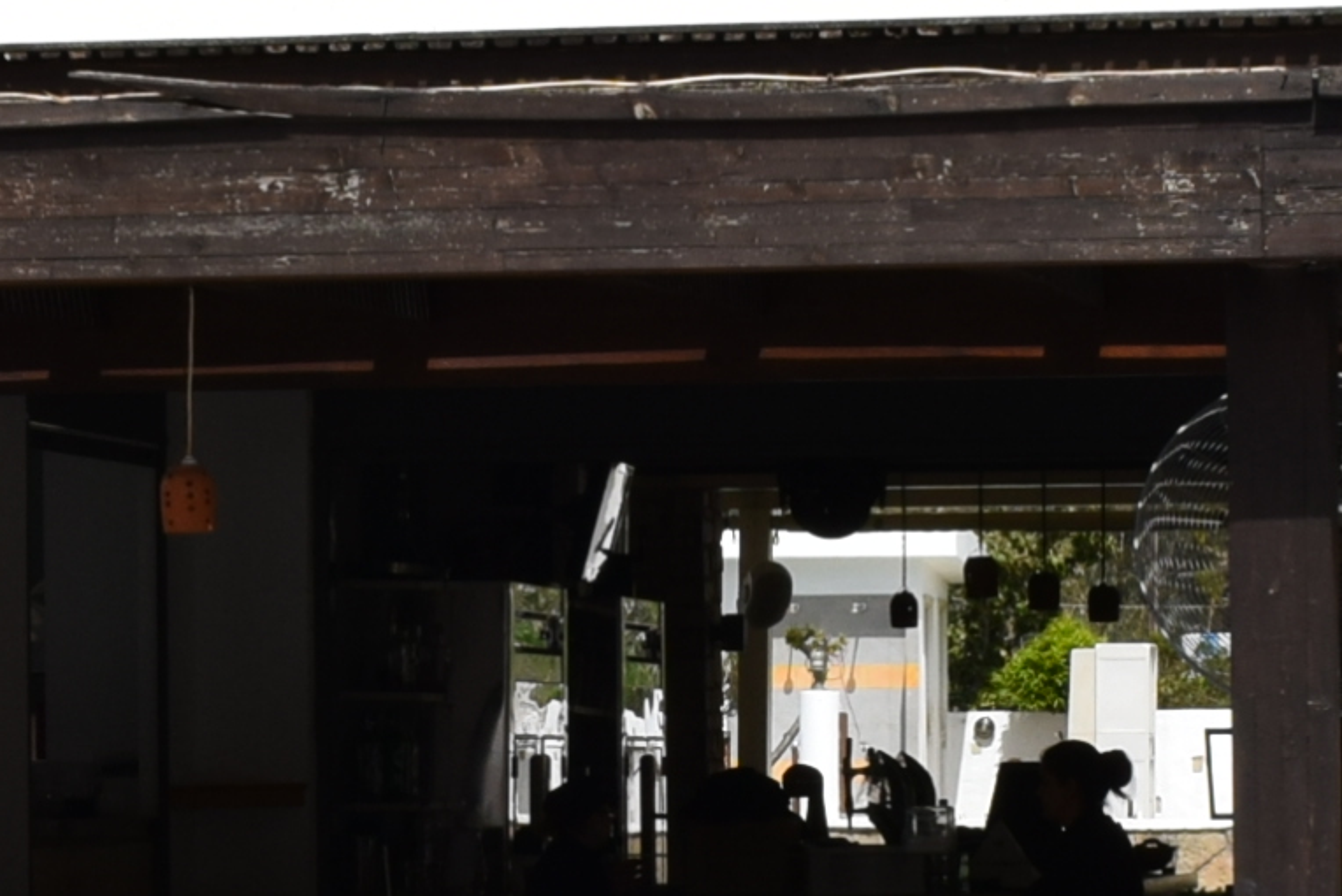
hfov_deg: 10.1
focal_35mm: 203
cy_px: 1066
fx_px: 7568
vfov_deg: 6.7
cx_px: 415
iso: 200
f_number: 10
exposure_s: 1/400
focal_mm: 23
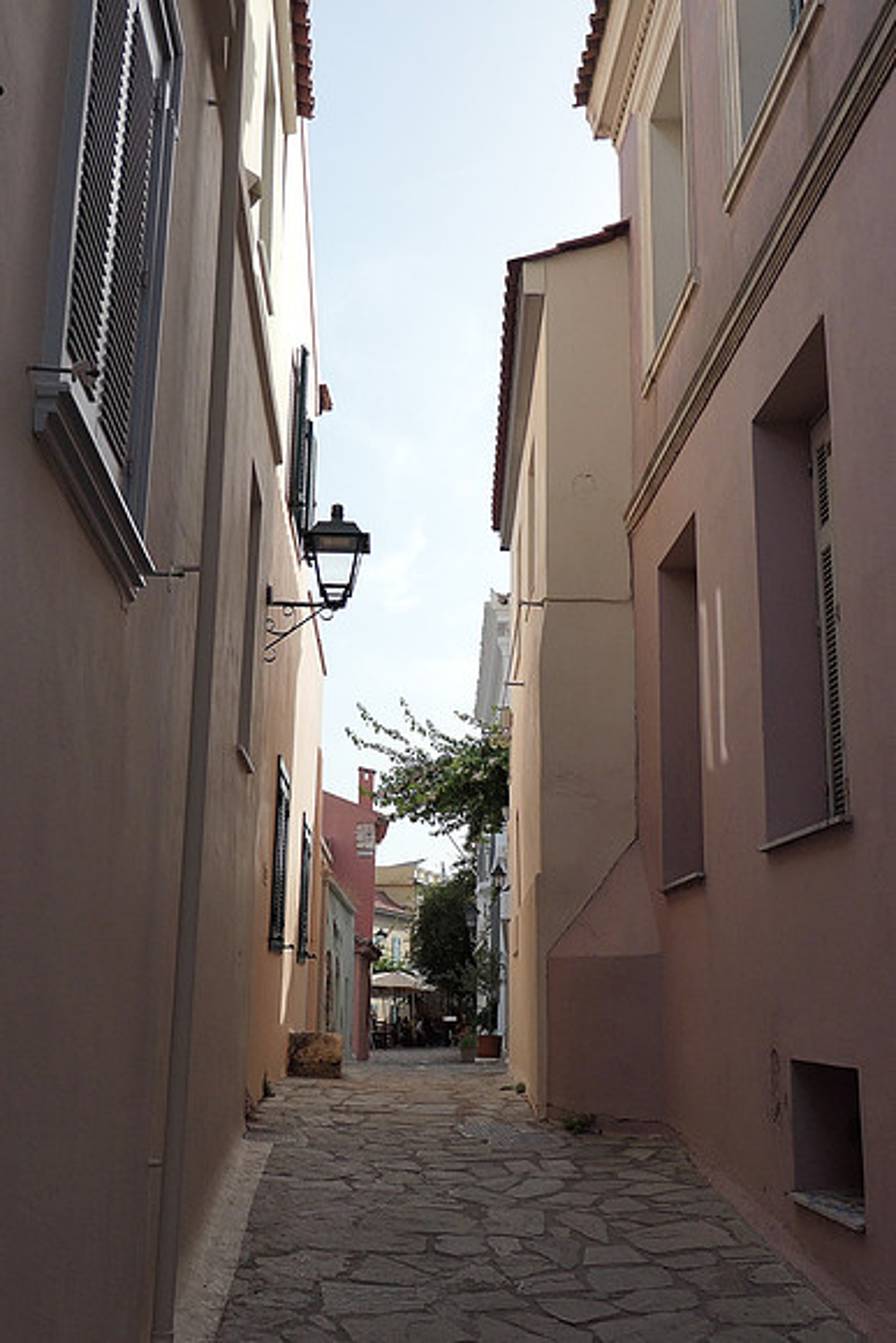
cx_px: 448
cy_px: 672
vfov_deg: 53.1
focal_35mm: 36
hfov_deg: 36.9
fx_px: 1343
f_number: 3.3
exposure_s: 1/2000
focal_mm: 8.8
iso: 200
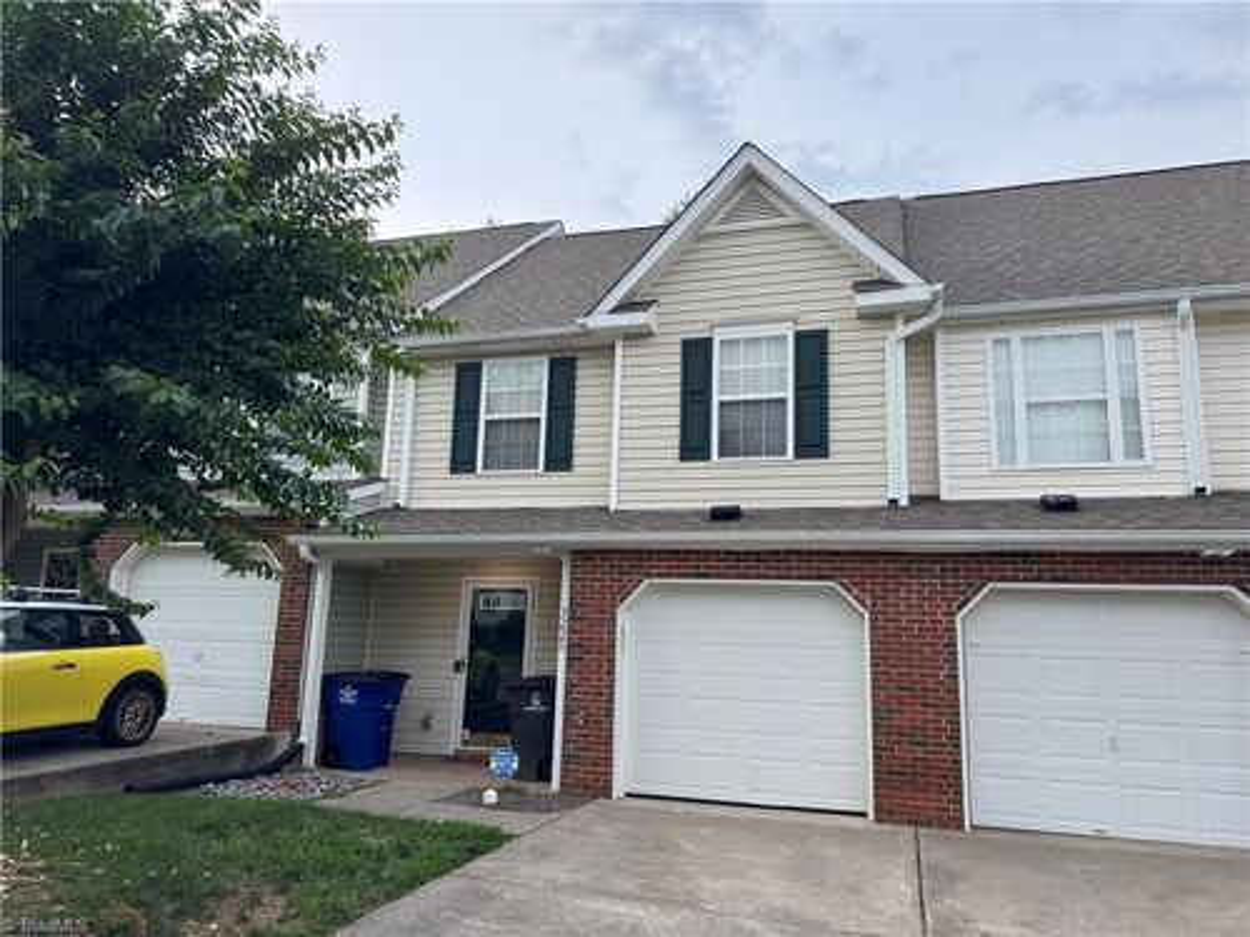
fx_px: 867
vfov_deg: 56.8
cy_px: 468
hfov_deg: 71.6
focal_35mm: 24
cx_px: 625
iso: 80
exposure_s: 1/436
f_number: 1.78
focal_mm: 6.76
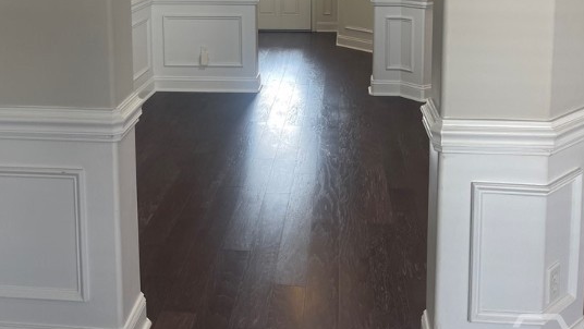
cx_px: 278
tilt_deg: -2.7
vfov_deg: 28.4
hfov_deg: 51.6
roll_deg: -1.1
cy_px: -8
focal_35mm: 39
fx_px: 604
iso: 80
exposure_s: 1/120
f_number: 1.6
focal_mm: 5.1
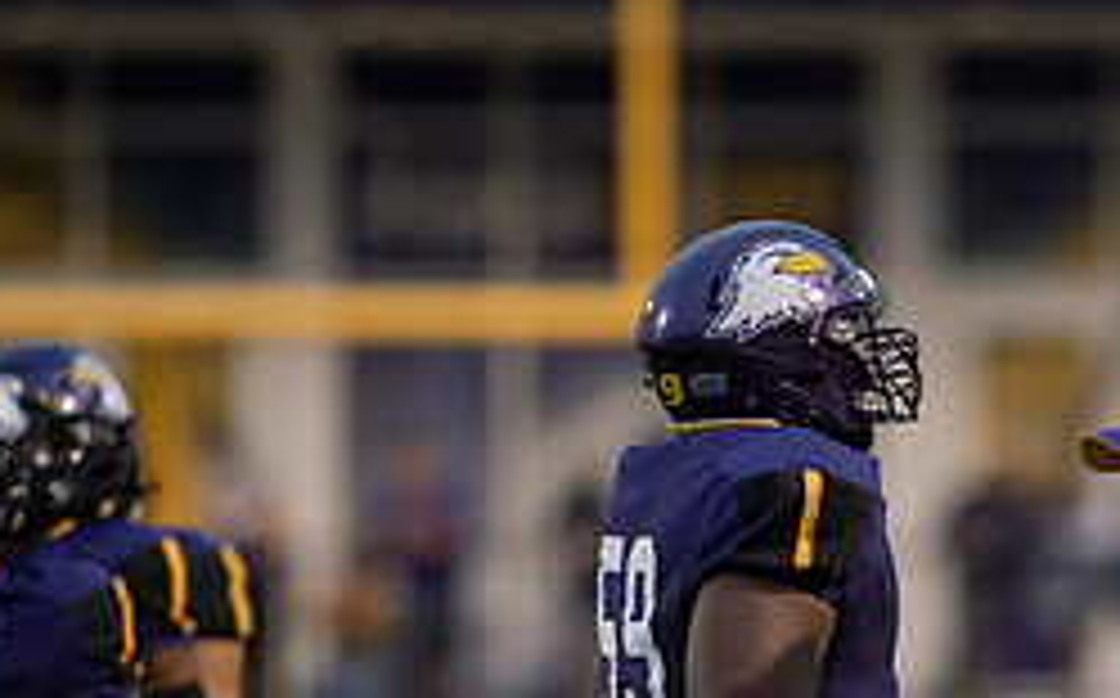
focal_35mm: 713
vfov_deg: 1.8
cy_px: 849
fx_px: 21739
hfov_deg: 2.9
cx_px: 1107
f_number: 2.8
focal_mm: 300
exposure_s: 1/800
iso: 2500
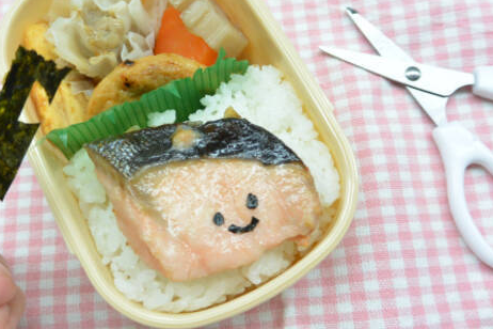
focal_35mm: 39
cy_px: 141
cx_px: 229
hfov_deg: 49.5
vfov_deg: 34.2
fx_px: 534
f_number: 3.5
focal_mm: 11.4
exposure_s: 1/125
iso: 450
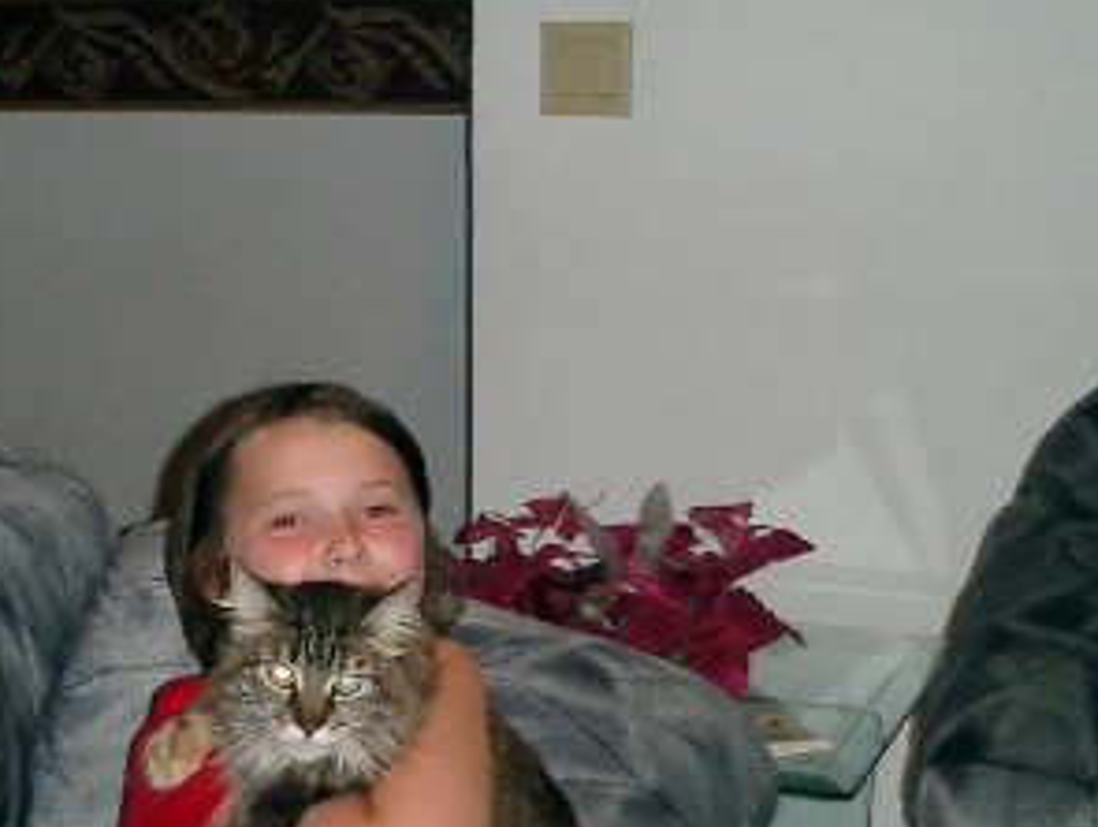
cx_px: 391
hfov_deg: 24.9
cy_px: 656
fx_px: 2477
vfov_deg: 18.8
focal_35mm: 78
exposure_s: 1/30
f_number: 3.2
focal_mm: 7.5
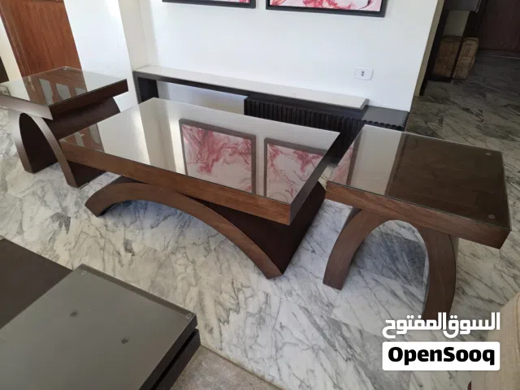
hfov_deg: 73.9
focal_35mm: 23
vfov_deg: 58.9
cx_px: 260
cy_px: 195
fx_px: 346
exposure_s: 1/180
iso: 200
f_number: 1.7
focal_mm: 6.3
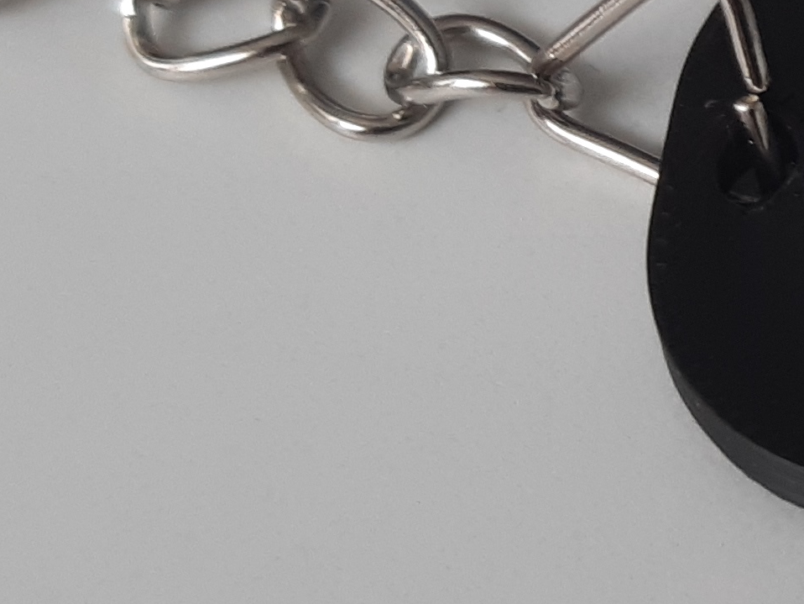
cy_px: 211
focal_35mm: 125
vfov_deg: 11.9
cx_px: 1278
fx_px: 2904
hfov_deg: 14.5
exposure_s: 1/50
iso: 64
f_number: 1.7
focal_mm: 3.92
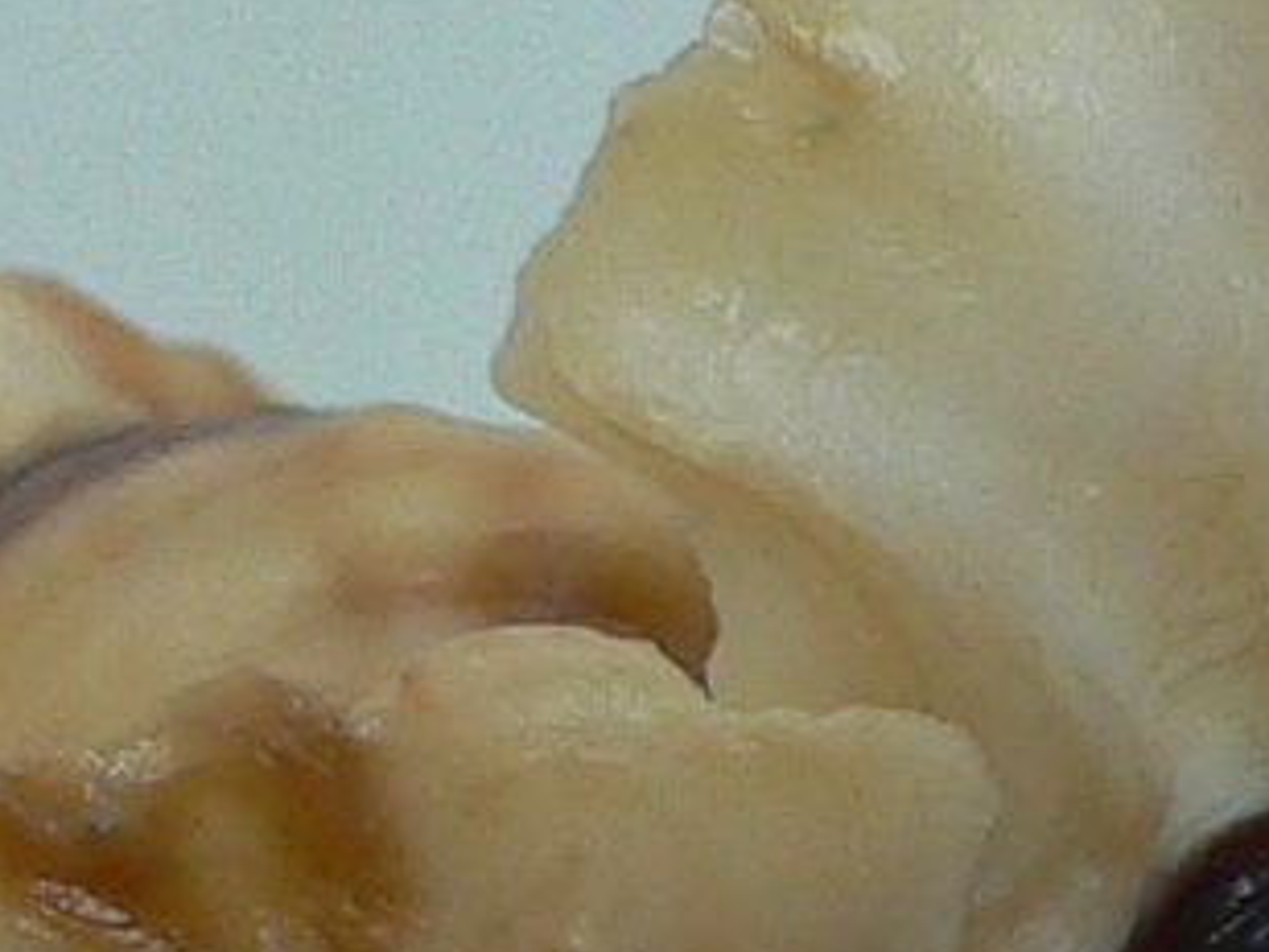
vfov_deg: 6.4
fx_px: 8395
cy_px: 1719
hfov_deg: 8.5
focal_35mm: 229
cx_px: 1772
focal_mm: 4.6
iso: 100
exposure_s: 1/60
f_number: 2.8
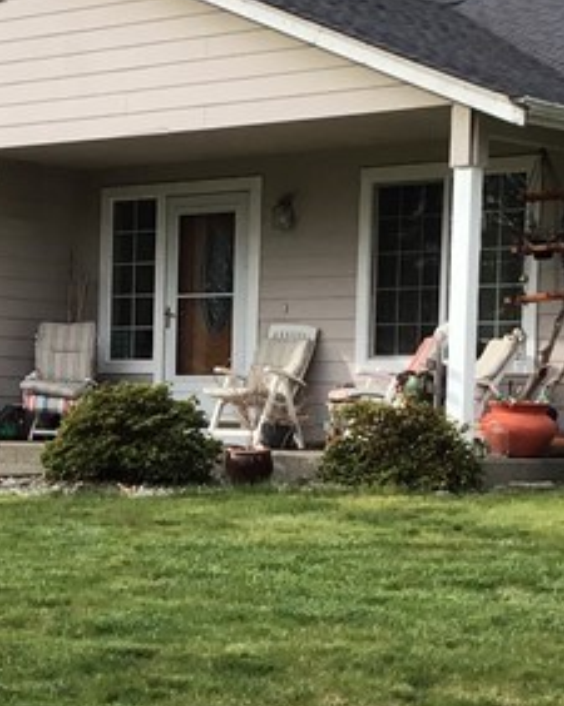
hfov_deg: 13.8
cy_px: 486
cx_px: -13
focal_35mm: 110
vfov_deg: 17.4
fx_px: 2299
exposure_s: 1/367
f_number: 2.4
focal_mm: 3.3
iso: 25
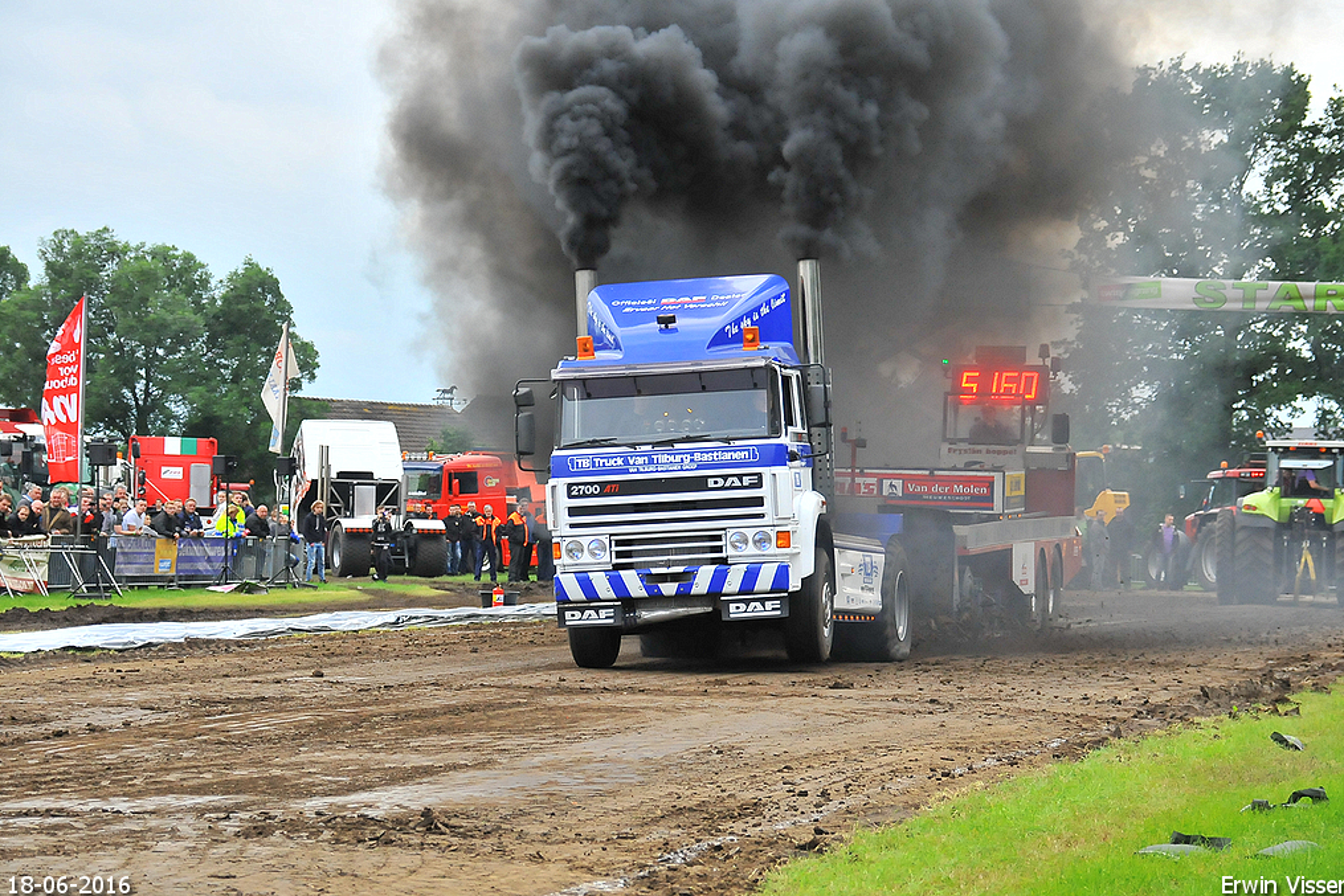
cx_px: 677
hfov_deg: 15.8
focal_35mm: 130
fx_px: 4854
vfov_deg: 10.6
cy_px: 449
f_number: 5.6
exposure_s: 1/320
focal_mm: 86
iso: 1000
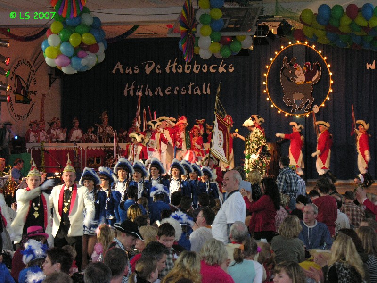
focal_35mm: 94
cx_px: 188
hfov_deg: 20.9
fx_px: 1024
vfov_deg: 15.7
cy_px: 142
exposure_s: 1/30
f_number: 4
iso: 200
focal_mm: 24
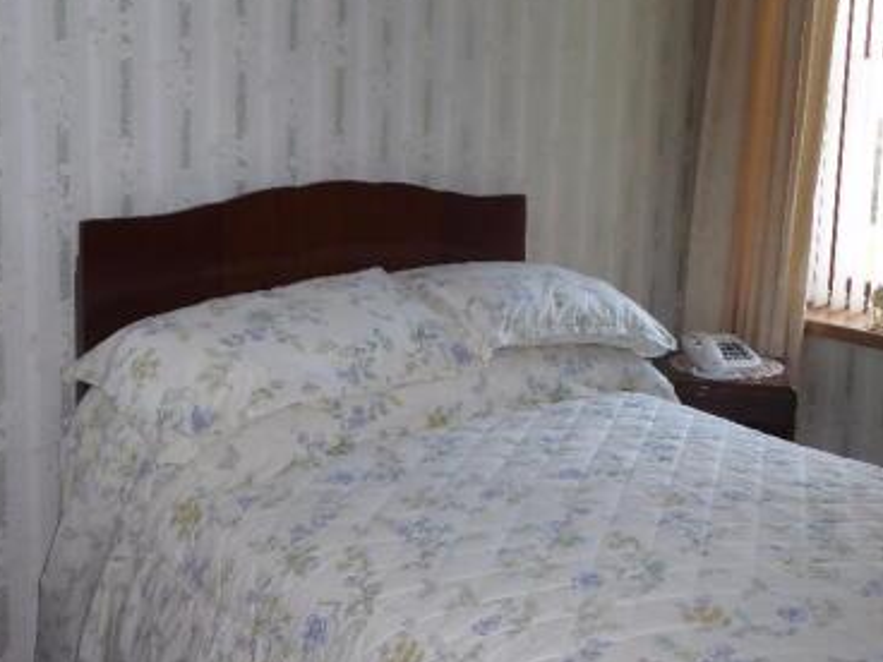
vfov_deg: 31.3
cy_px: 239
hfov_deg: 40.9
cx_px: 567
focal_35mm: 46
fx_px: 1173
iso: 250
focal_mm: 5
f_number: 3.5
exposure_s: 1/60
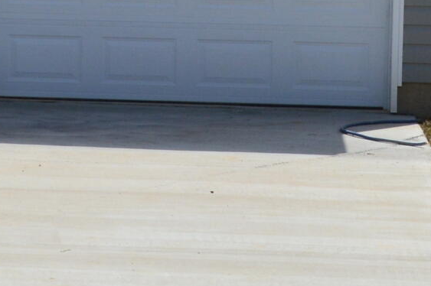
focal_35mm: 208
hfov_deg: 9.7
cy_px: -67
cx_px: -185
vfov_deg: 6.5
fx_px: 2487
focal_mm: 26
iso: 280
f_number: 11
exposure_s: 1/500
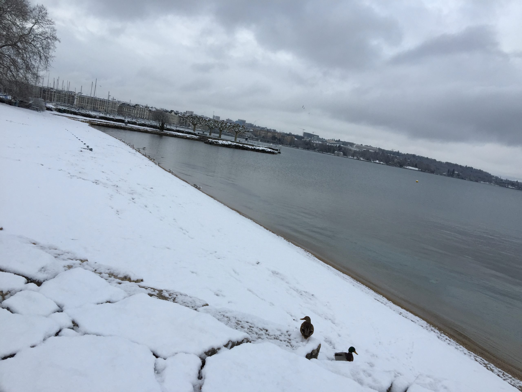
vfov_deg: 48.2
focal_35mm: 29
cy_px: 196
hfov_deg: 61.7
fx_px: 437
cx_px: 261
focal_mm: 4.15
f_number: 2.2
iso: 32
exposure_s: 1/1319
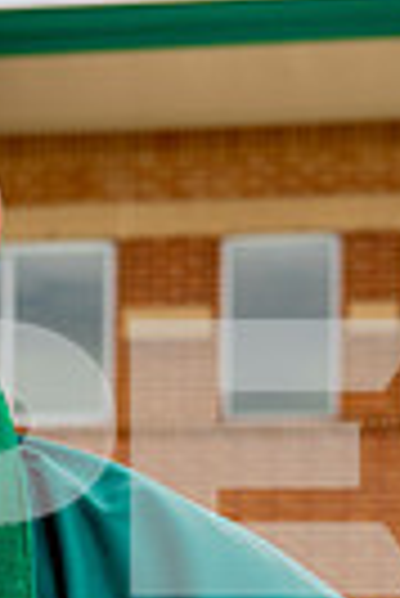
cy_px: 778
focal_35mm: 199
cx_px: -230
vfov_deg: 10.1
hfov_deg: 6.8
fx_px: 3308
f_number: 5.6
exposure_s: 1/125
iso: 100
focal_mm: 39
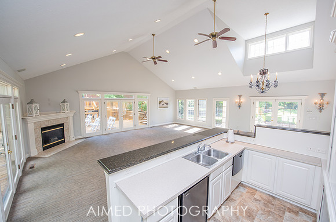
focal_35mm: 14
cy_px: 112
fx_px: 131
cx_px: 168
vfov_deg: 80.6
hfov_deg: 104.2
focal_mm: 14
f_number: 7.1
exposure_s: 1/30
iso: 250
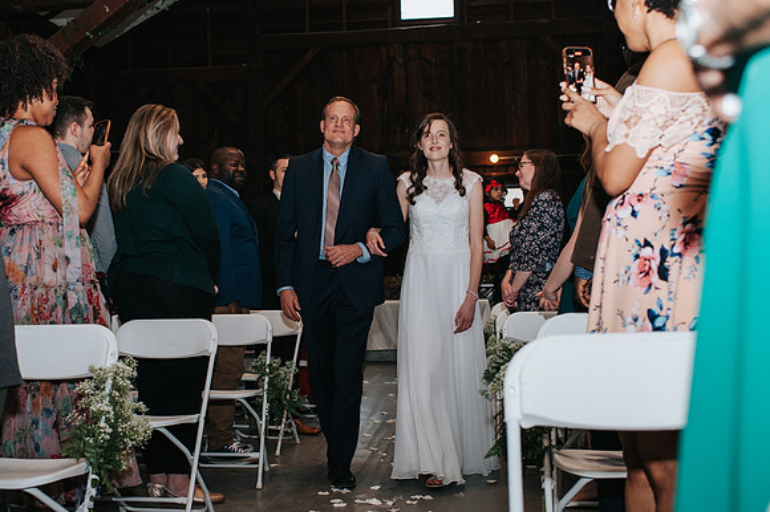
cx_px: 331
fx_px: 932
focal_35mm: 44
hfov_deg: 44.8
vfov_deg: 30.7
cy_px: 292
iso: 1000
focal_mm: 35
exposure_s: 1/200
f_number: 3.2
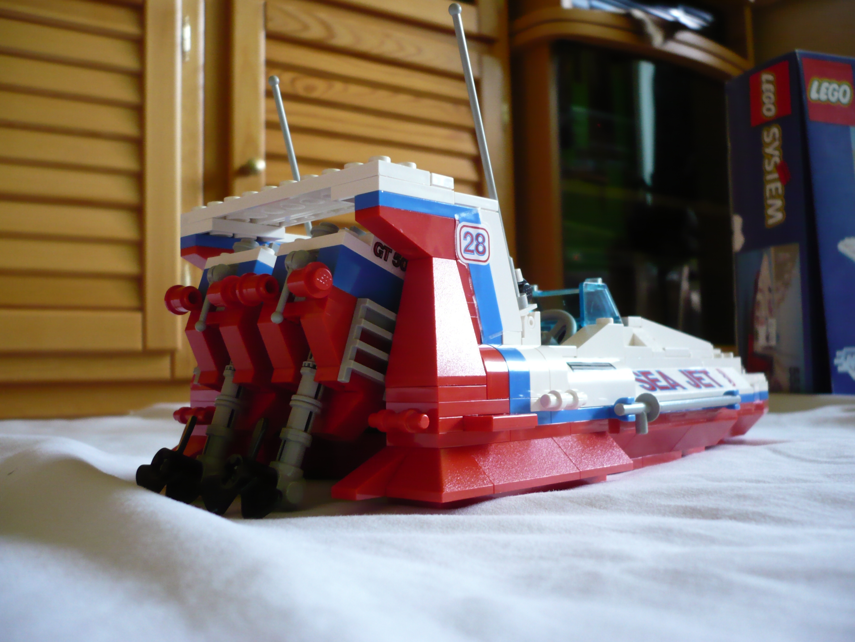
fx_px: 864
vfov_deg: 40.7
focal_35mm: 35
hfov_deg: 52.6
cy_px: 321
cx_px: 428
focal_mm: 5.8
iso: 200
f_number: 2.8
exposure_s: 1/15
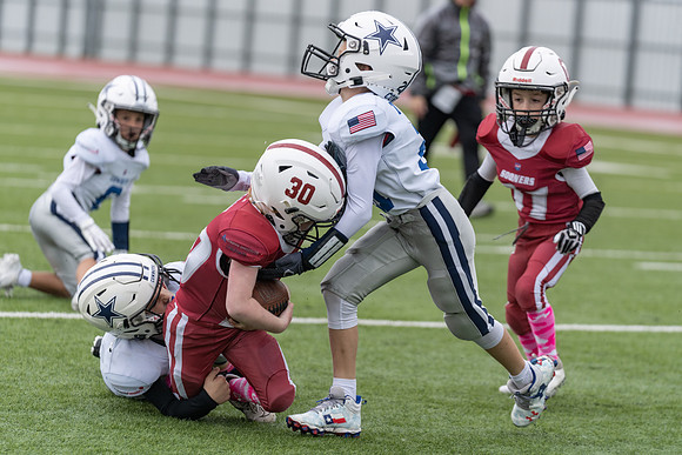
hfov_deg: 10.3
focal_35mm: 200
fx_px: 3790
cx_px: 341
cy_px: 228
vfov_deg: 6.9
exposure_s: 1/1250
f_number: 3.5
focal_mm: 200
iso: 250
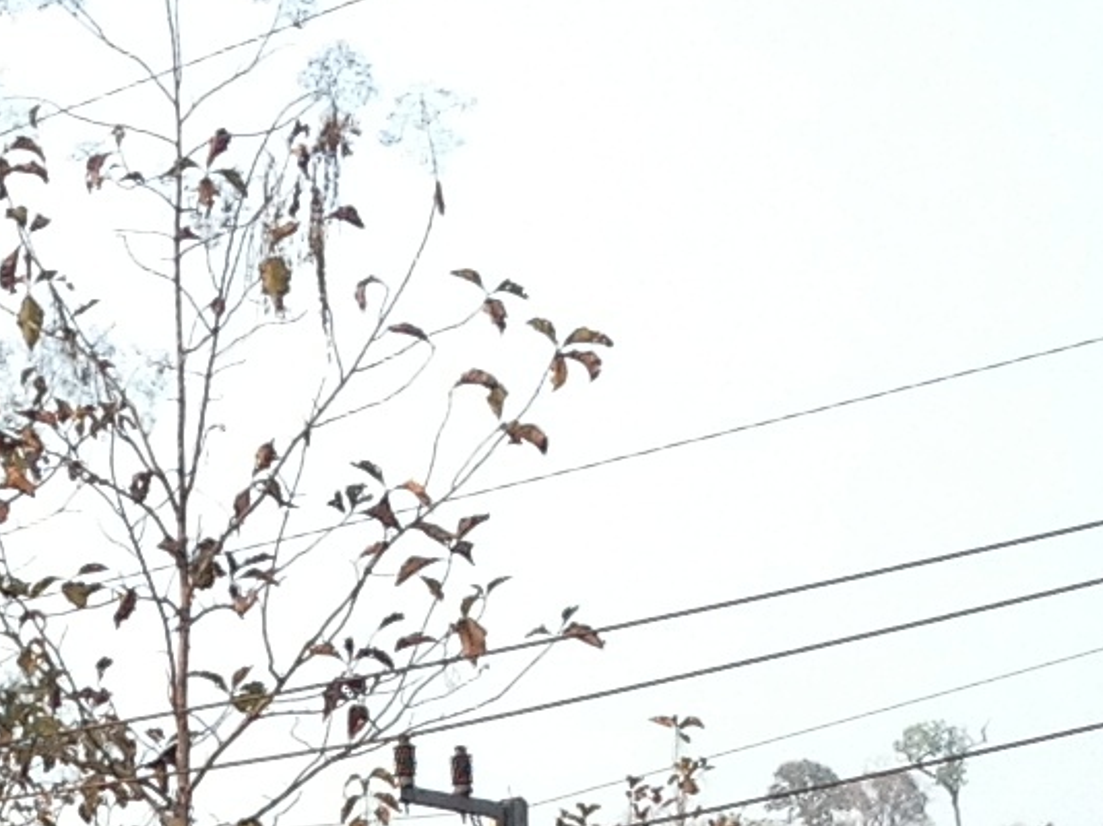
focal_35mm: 214
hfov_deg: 9.2
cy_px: 2003
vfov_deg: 6.6
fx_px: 6816
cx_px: -138
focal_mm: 4.28
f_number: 2.4
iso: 50
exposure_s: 1/272
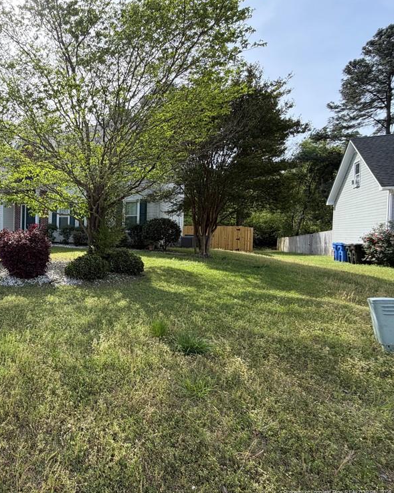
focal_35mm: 19
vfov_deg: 83.3
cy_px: 240
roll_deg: -0.6
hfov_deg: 62.1
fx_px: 277
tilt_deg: -1.3
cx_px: 56
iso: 40
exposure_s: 1/518
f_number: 2.2
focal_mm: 2.22
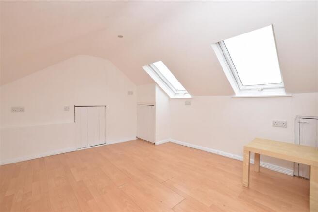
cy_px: 106
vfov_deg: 77.3
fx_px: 132
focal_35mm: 15
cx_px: 159
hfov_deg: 100.4
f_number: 9
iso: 400
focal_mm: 10
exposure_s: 1/160
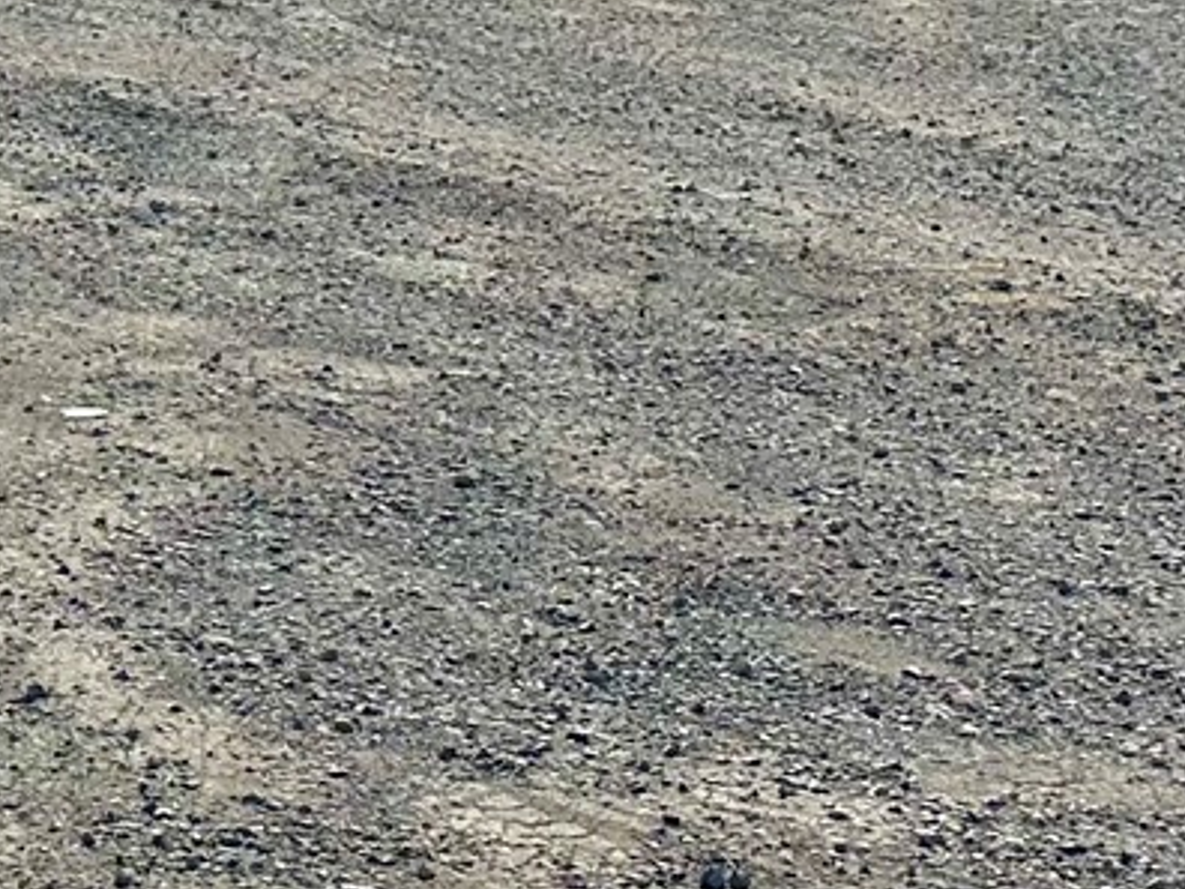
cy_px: -865
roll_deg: -1.1
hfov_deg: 15.4
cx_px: -180
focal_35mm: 124
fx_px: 4245
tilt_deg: +6.2
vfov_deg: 10.9
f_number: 1.78
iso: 80
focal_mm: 6.86
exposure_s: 1/15625
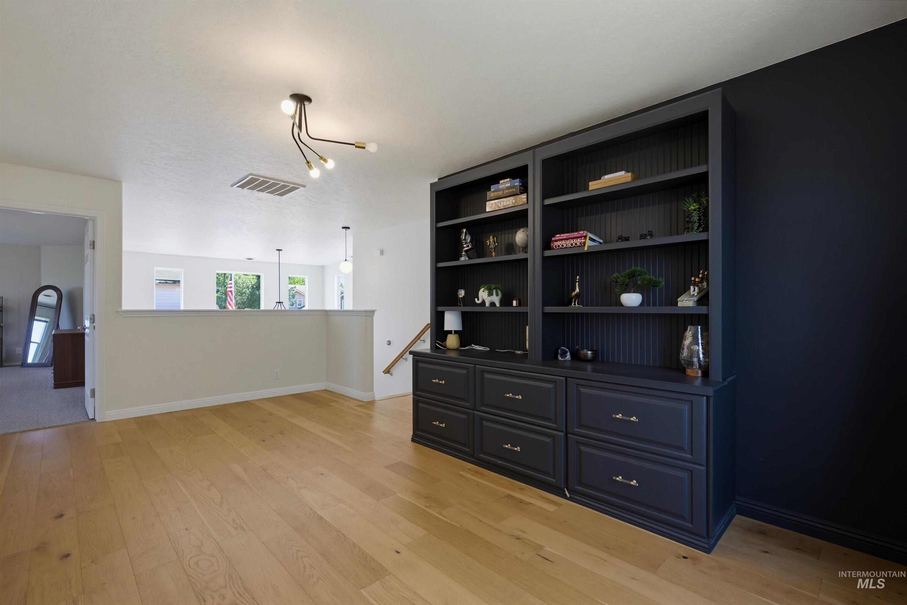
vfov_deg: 72.1
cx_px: 454
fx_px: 416
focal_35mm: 16
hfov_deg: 95.0
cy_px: 302
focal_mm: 16.5
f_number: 10
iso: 200
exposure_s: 1/6
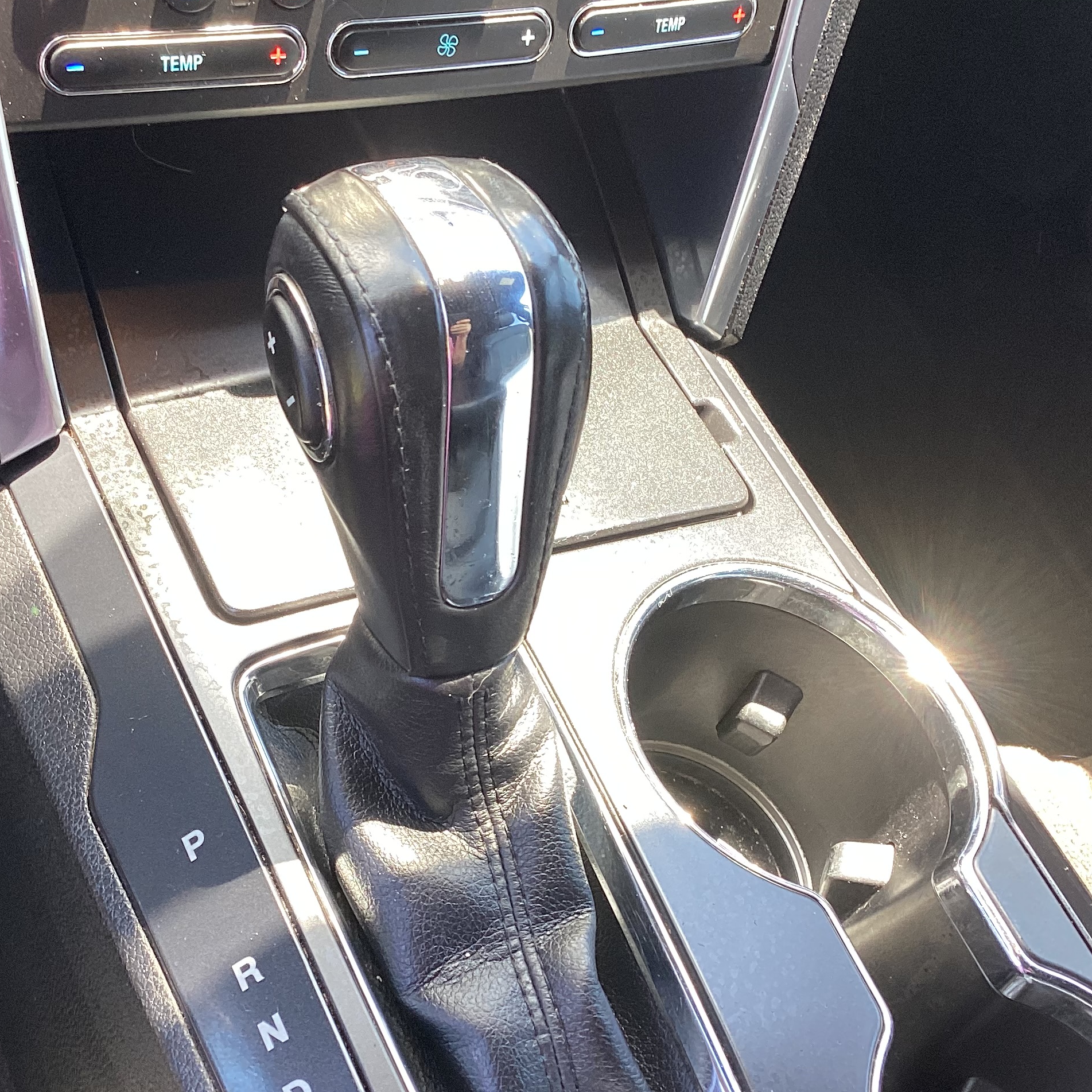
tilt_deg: -54.0
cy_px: 640
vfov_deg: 36.0
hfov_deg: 36.0
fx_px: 1677
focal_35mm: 47
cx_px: 480
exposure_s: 1/60
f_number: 2.4
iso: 50
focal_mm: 3.3
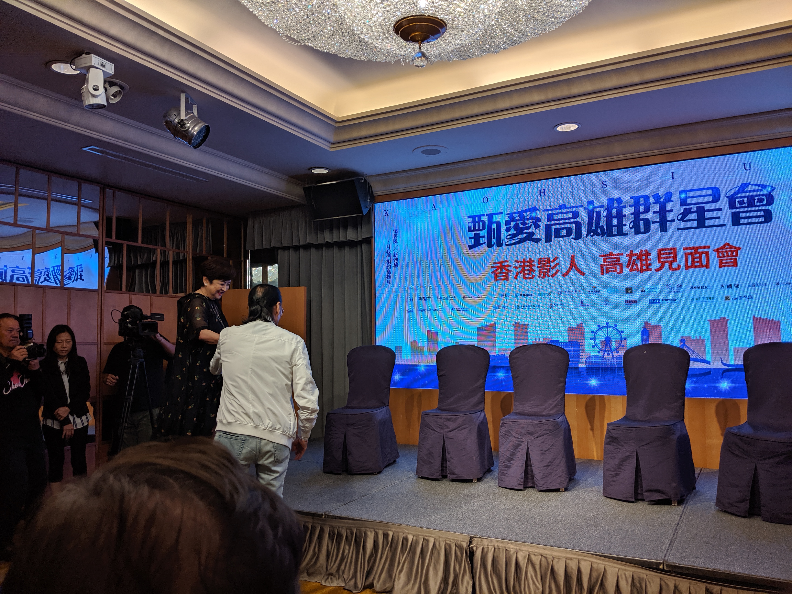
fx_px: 618
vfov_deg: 51.4
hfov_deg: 65.3
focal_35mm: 27
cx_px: 396
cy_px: 297
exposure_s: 1/120
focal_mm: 4.44
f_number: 1.8
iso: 50
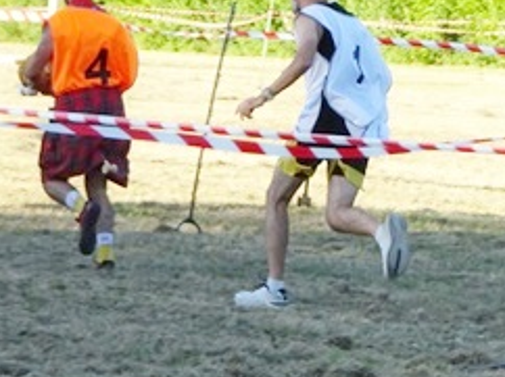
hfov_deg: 5.2
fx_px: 5538
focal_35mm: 380
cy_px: 147
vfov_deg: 3.9
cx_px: 555
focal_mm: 25.66
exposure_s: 1/160
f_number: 5.6
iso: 160
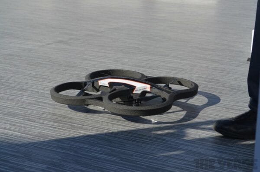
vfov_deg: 16.5
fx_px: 594
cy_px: 86
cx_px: 130
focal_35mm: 82
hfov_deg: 24.7
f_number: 8
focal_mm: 55
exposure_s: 1/250
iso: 100
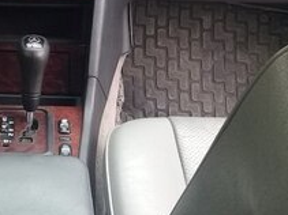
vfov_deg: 14.7
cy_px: -51
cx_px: 27
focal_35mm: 97
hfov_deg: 19.9
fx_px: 807
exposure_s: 1/50
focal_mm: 3.3
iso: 64
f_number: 2.2
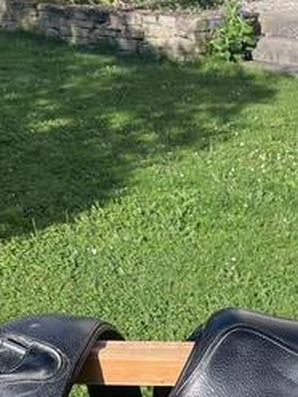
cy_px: 437
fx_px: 769
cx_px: 279
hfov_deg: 21.4
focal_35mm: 67
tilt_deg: -35.9
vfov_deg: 26.6
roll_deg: +0.1
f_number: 1.6
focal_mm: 5.1
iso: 50
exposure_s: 1/1890
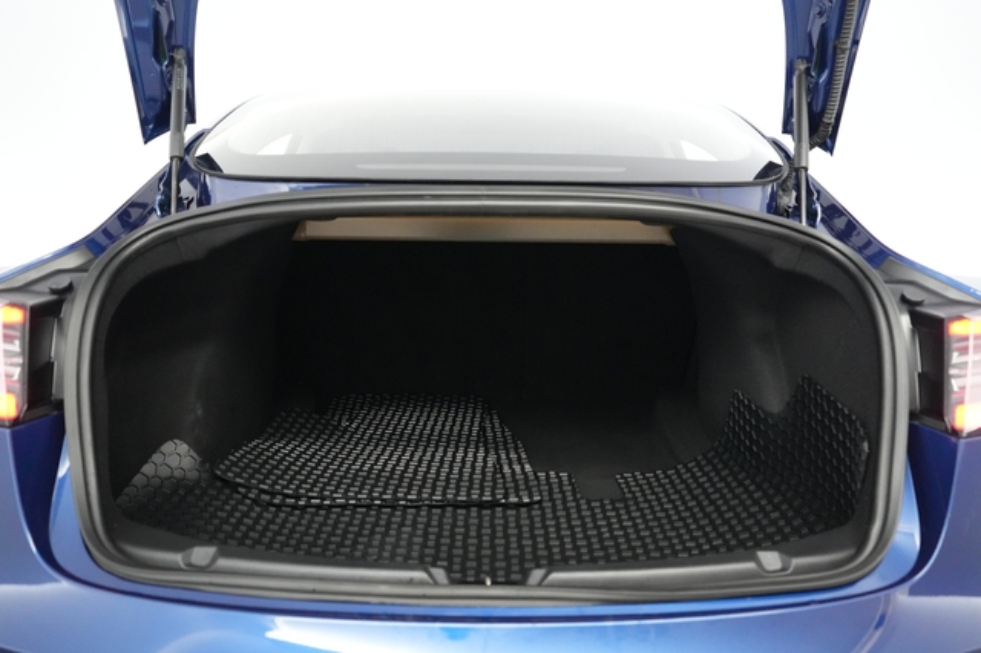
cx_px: 490
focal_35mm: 28
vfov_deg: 46.4
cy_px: 326
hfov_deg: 65.5
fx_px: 763
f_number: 2.8
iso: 6400
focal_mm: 28
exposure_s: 1/160
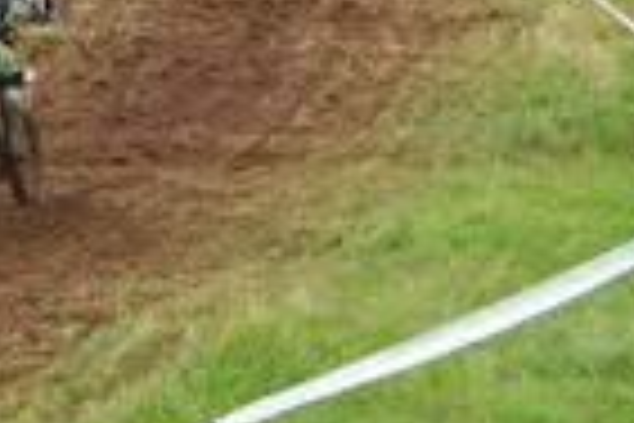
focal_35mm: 165
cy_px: 117
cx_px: -414
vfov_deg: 8.3
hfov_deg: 11.7
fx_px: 2906
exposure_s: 1/205
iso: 50
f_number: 2.8
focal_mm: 5.8
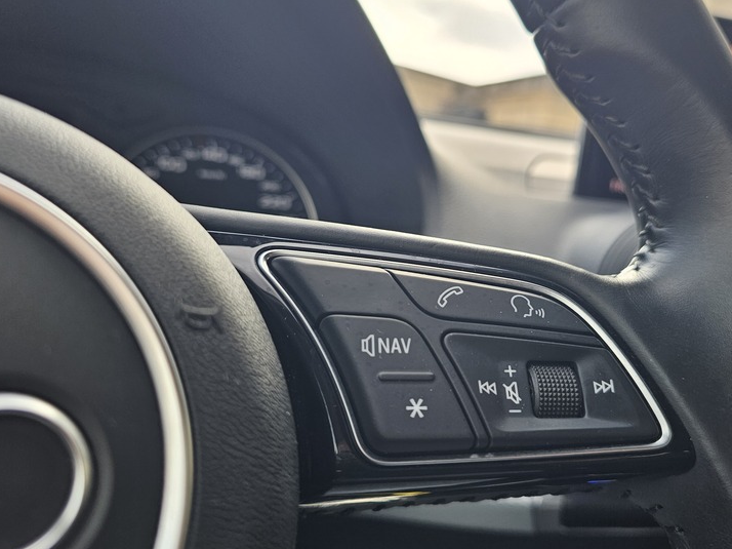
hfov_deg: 55.0
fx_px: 698
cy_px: 245
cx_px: 437
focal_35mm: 33
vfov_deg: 42.9
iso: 32
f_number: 1.7
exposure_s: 1/180
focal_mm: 6.3
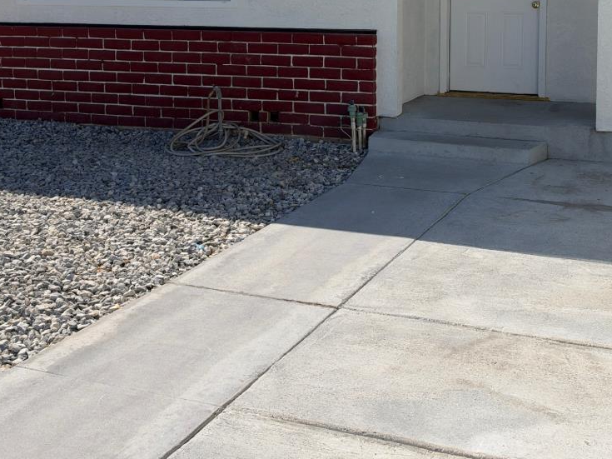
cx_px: 376
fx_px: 866
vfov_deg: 28.5
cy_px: 48
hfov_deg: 38.7
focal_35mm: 49
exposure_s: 1/1242
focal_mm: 6.93
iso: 80
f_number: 4
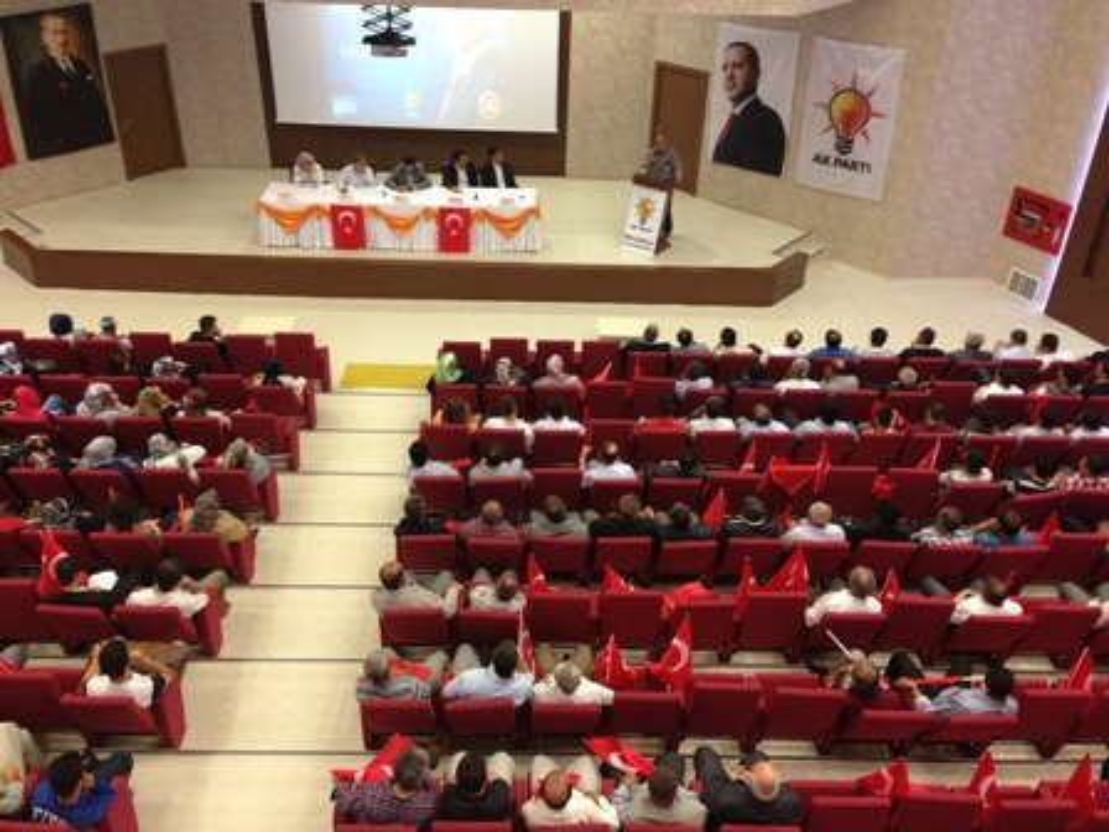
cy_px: 416
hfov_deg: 55.4
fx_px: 1057
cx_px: 554
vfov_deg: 42.9
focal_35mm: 33
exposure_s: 1/20
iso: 250
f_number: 2.4
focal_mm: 4.13
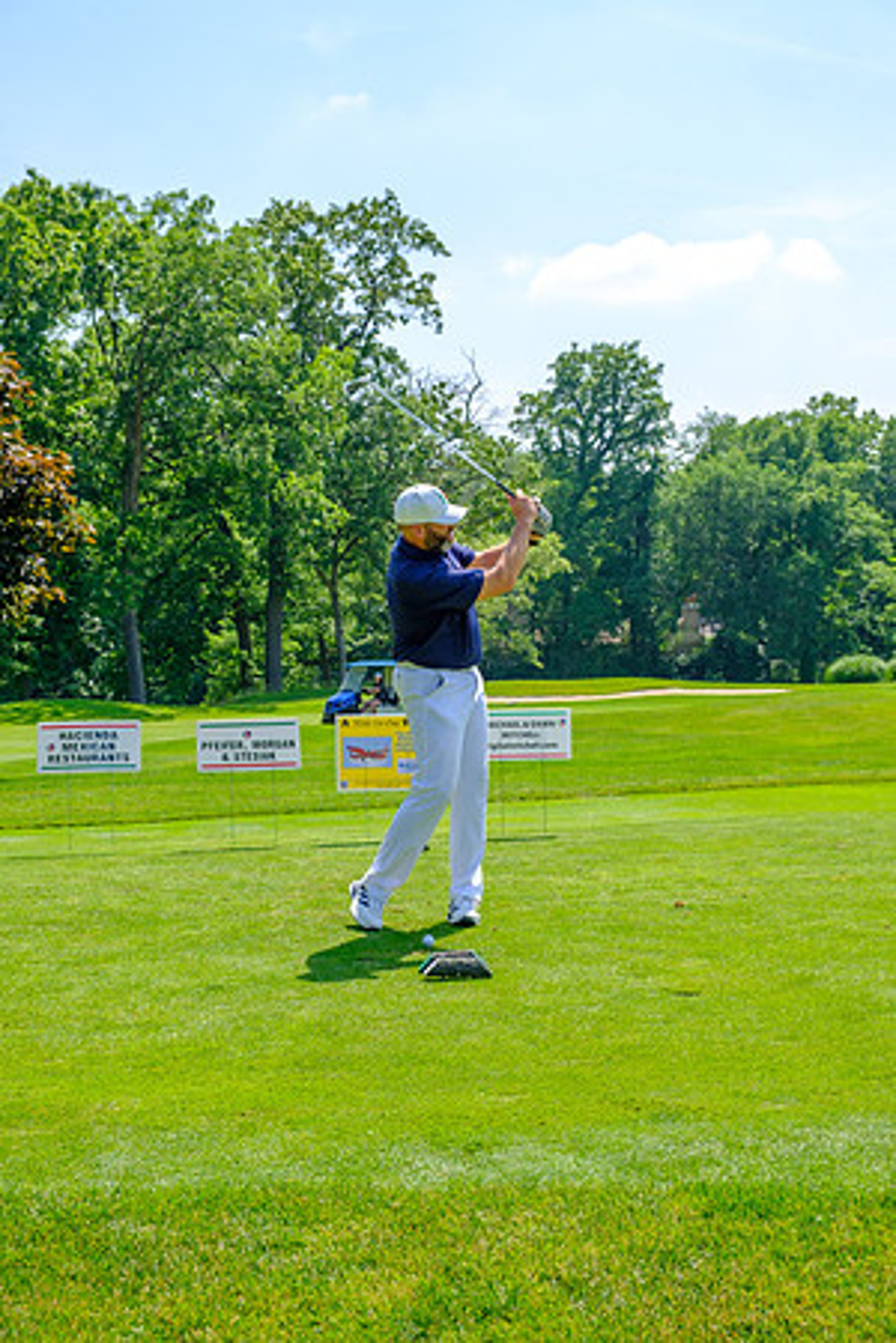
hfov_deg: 25.1
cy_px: 672
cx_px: 448
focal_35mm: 54
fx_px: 2016
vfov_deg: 36.9
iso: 200
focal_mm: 35.8
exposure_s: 1/320
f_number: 5.6
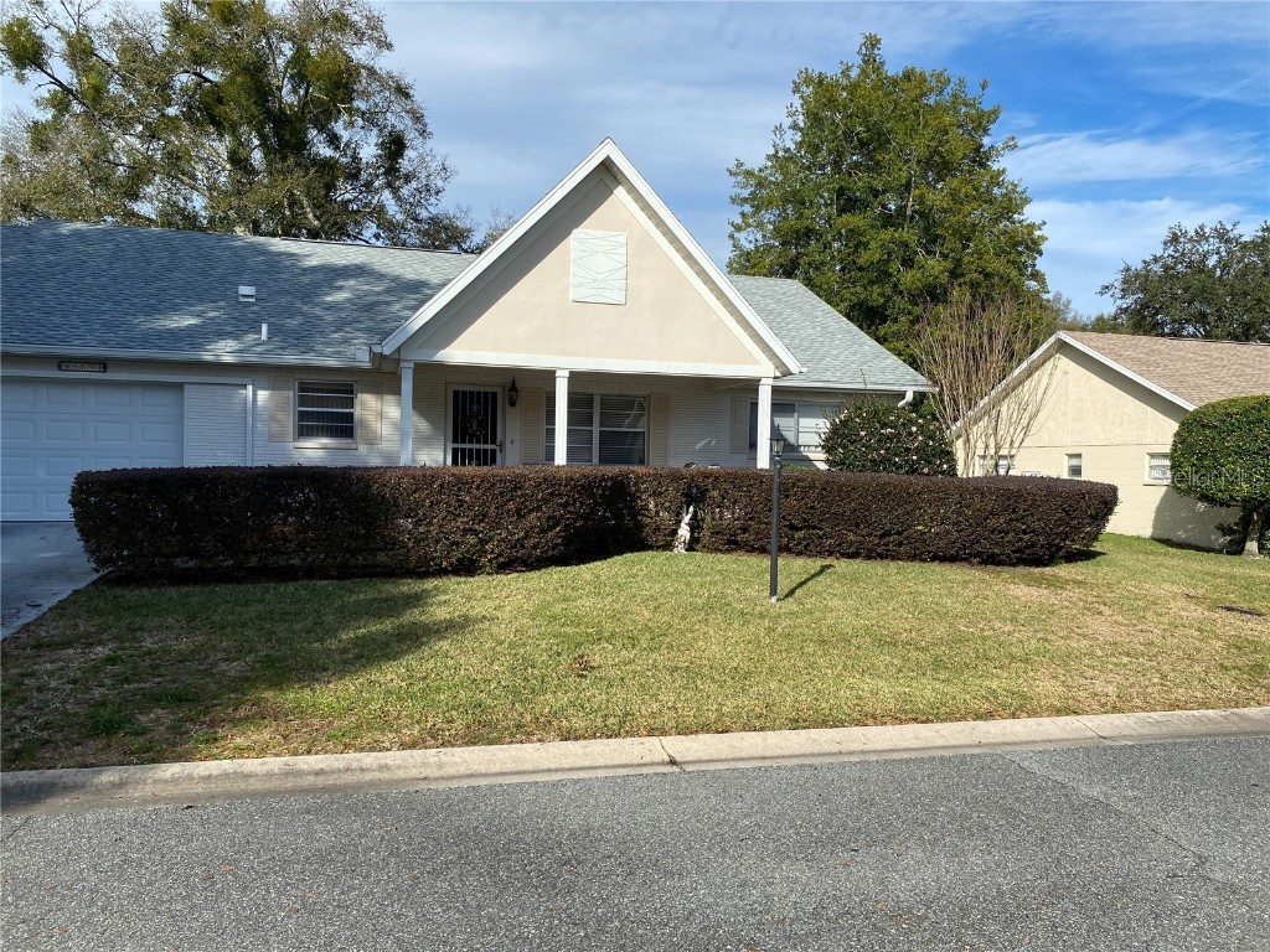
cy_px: 476
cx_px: 635
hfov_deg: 67.3
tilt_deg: -0.6
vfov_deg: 53.1
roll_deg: -0.7
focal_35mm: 26
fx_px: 954
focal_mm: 4.25
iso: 32
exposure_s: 1/2967
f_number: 1.8
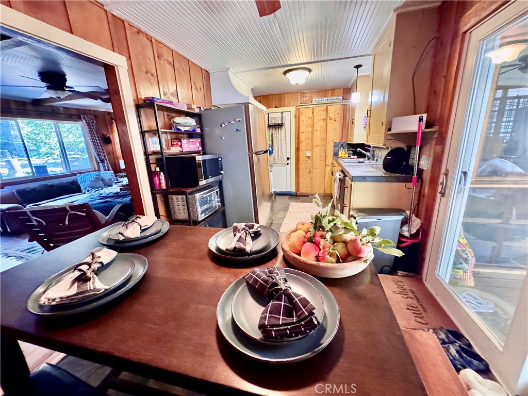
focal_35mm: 14
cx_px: 264
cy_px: 198
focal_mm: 2.22
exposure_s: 1/60
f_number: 2.2
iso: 1000
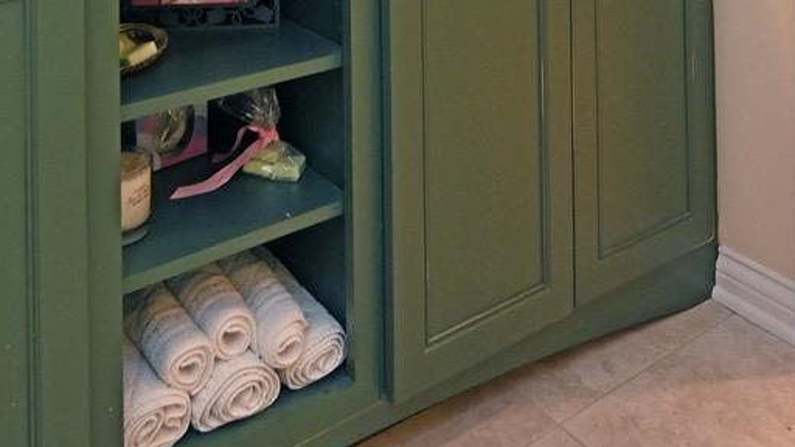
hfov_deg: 47.2
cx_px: 340
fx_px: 906
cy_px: -270
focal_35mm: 43
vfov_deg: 21.8
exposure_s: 1/60
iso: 640
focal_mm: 14
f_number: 4
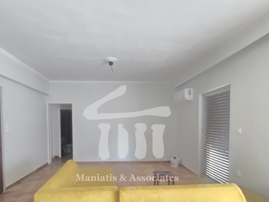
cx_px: 127
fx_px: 148
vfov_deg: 66.9
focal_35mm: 19
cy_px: 133
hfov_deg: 84.6
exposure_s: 1/50
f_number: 2.2
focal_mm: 2.2
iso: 500
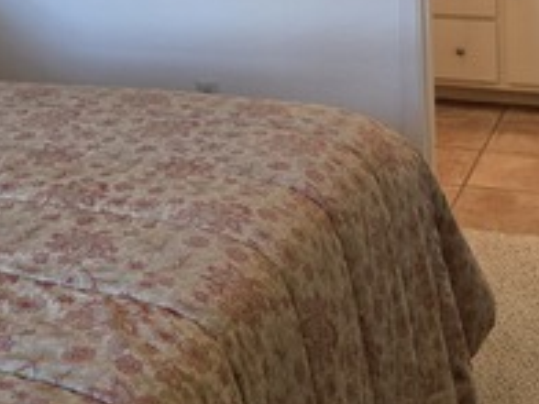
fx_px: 1168
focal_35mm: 75
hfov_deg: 25.9
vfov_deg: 17.9
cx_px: 324
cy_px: -176
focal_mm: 6.3
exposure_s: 1/120
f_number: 1.7
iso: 200
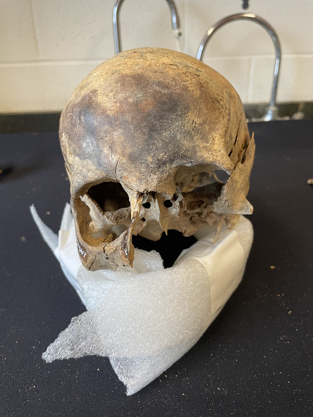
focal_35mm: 26
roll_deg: +1.9
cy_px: 208
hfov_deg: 53.1
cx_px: 156
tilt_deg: -24.6
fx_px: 313
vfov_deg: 67.3
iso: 200
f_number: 1.6
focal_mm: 4.2
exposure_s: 1/60
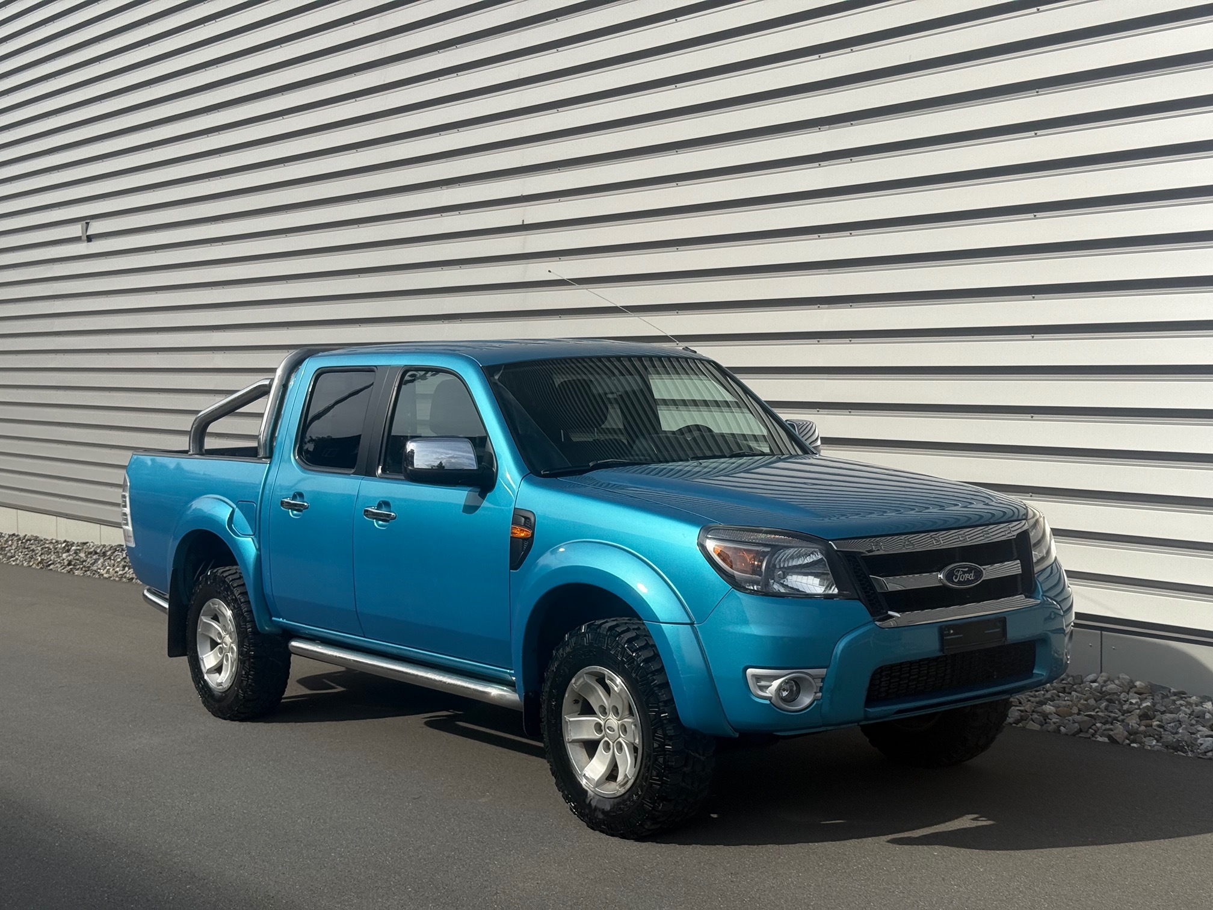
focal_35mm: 48
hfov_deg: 39.7
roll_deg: +0.5
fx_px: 1682
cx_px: 606
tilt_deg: -3.5
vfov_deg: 30.3
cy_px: 455
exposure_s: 1/6536
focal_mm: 6.76
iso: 80
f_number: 1.78
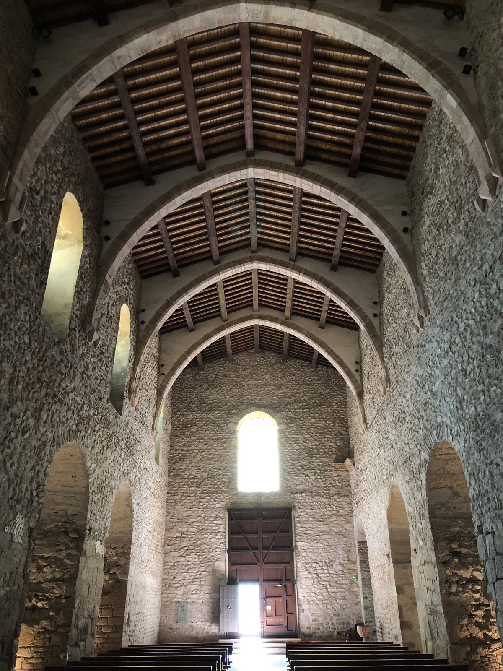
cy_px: 336
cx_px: 252
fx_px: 542
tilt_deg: +27.4
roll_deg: +0.6
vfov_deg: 63.4
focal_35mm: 28
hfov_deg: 49.7
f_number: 1.8
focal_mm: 4
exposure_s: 1/17
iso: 80
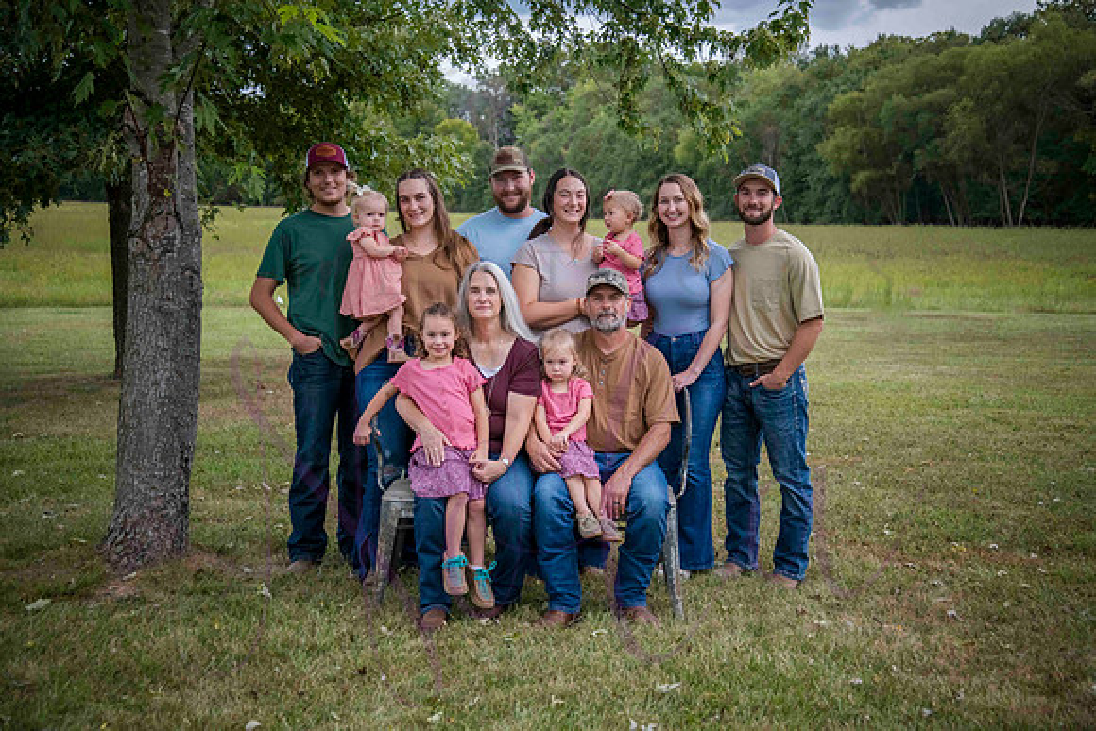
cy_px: 366
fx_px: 1523
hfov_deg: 39.6
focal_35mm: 50
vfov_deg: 27.0
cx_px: 548
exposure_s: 1/640
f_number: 4.2
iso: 400
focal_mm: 50
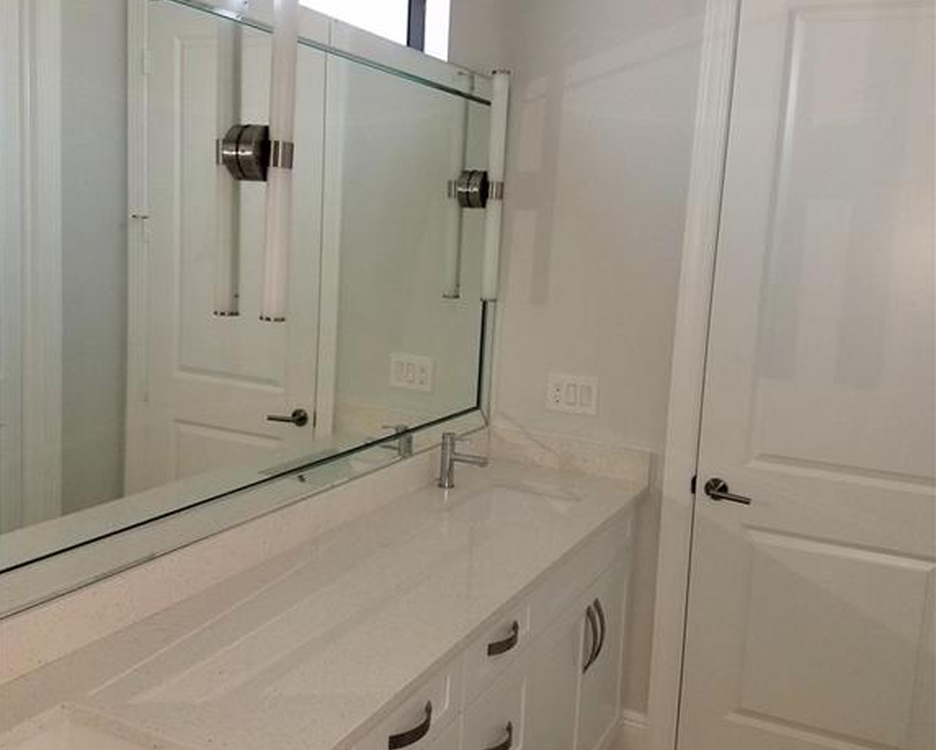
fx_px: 942
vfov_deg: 43.4
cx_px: 467
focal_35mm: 34
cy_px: 363
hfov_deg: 52.8
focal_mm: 4.2
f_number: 1.7
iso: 125
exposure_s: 1/60
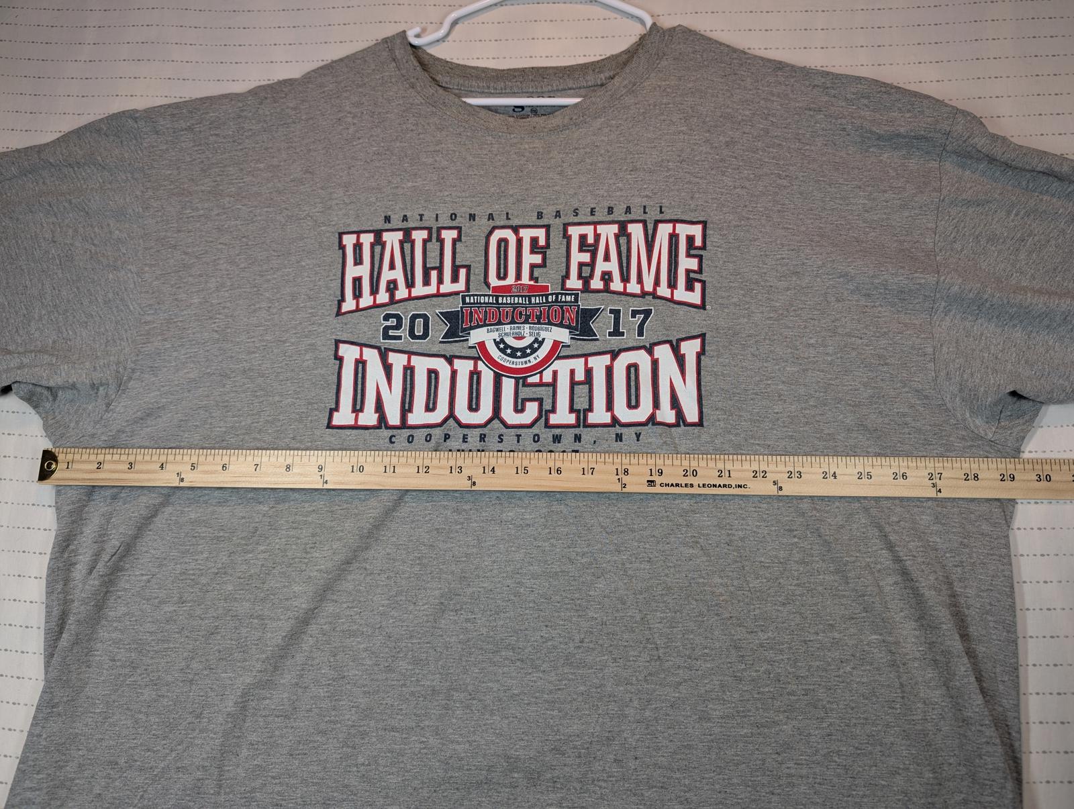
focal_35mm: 24
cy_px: 404
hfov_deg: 71.5
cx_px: 537
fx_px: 746
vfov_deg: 56.9
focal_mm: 6.9
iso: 31
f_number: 1.68
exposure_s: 1/120
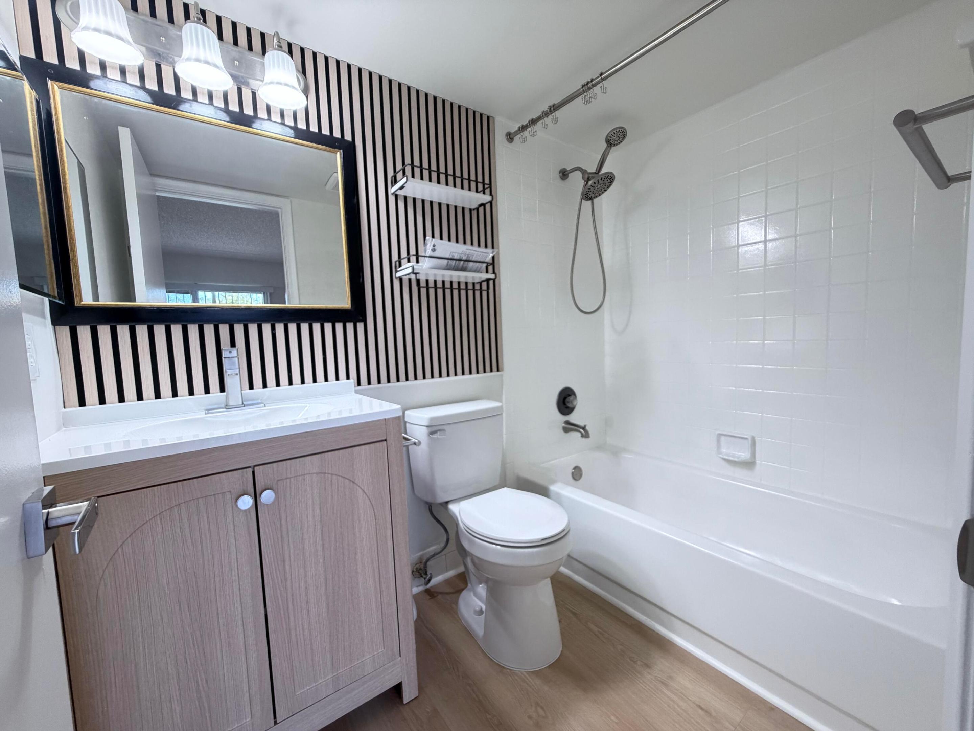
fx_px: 394
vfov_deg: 85.7
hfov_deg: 102.1
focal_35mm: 14
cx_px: 487
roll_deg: +2.6
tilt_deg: -4.0
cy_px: 366
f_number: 2.2
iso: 200
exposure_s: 1/120
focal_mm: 2.22
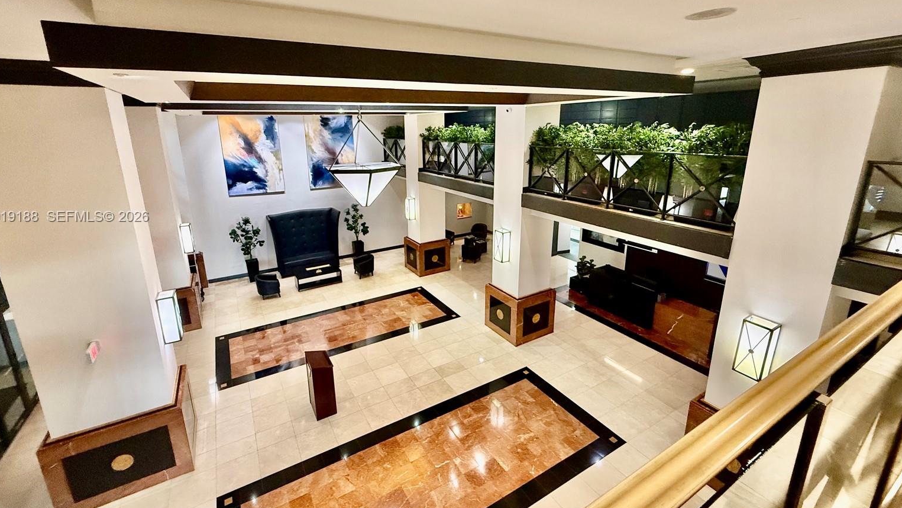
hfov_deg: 99.3
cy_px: 217
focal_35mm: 16
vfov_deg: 66.8
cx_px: 438
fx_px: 383
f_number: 2.2
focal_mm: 2.22
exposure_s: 1/60
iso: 500
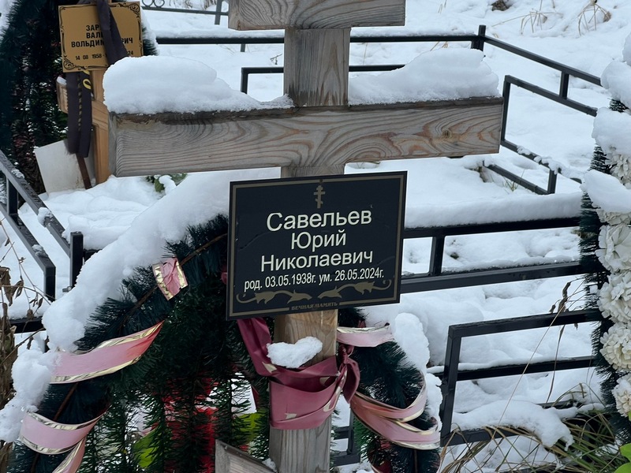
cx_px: 316
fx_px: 1404
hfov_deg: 25.3
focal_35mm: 77
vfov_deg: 19.1
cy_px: 236
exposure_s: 1/99
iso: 32
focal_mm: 9
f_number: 2.8
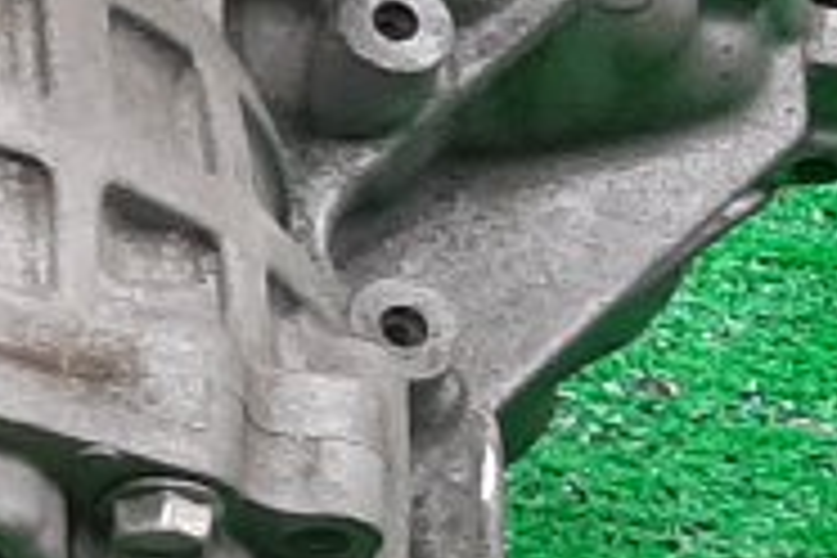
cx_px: -1094
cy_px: 158
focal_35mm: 209
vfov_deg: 6.6
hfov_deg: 9.0
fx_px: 4859
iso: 120
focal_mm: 3.93
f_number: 1.7
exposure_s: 1/50
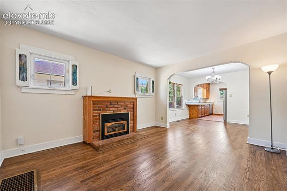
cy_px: 96
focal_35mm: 14
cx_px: 144
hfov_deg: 104.3
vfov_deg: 81.1
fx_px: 112
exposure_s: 1/15
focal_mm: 14
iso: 360
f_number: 10
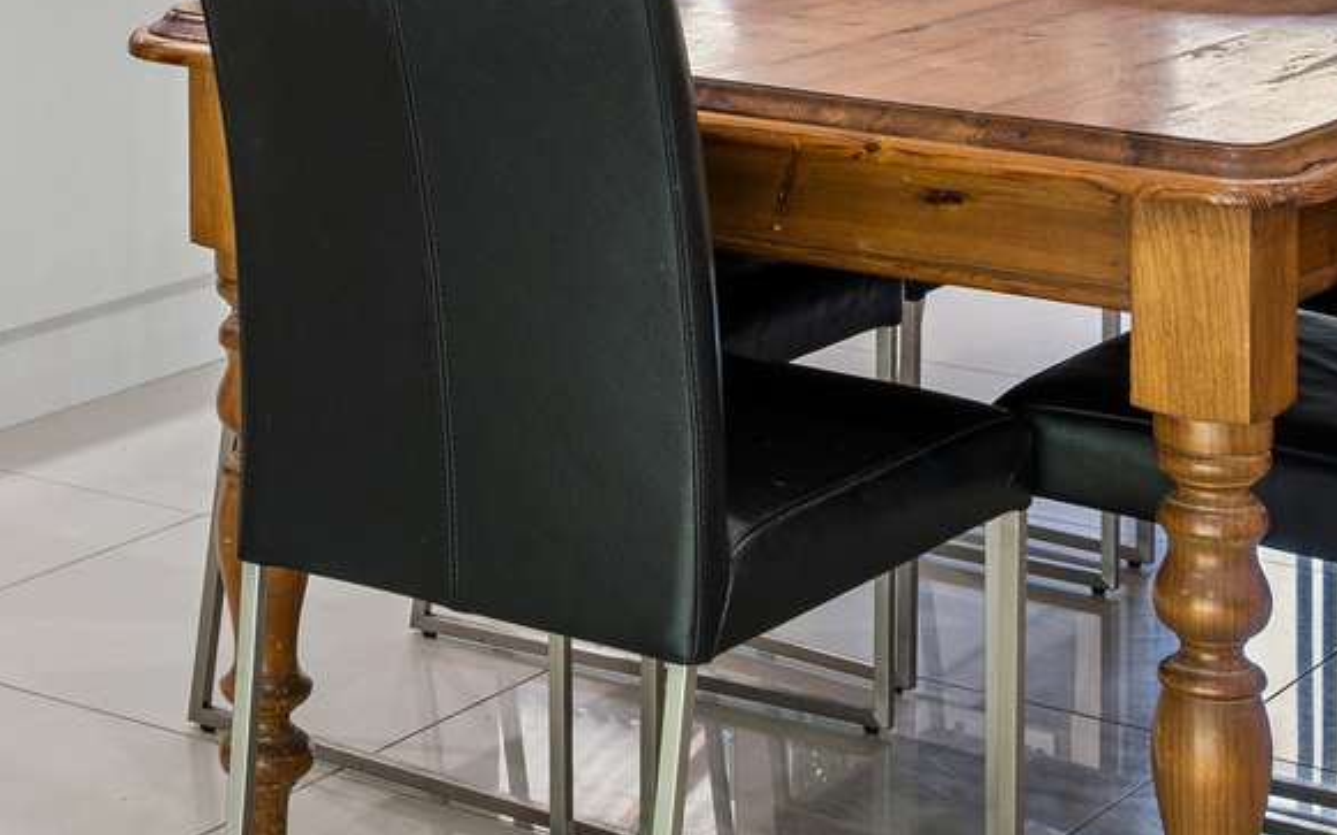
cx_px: 71
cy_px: -583
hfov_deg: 20.1
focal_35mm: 101
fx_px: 3680
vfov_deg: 12.1
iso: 400
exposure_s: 1/15
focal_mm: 30
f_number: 8
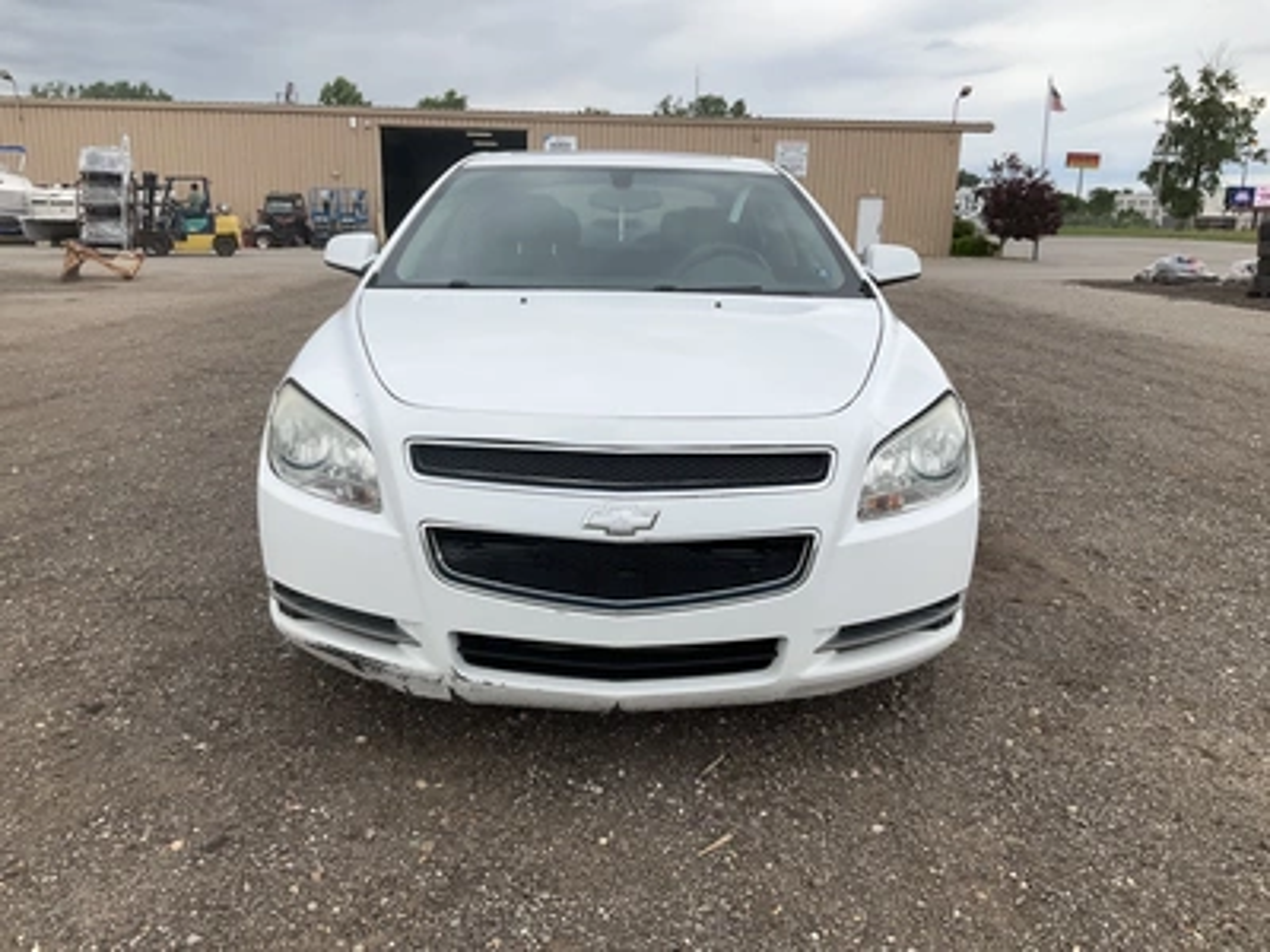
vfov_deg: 48.2
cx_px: 635
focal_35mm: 29
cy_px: 476
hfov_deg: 61.7
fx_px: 1064
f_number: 1.8
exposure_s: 1/1250
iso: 25
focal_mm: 3
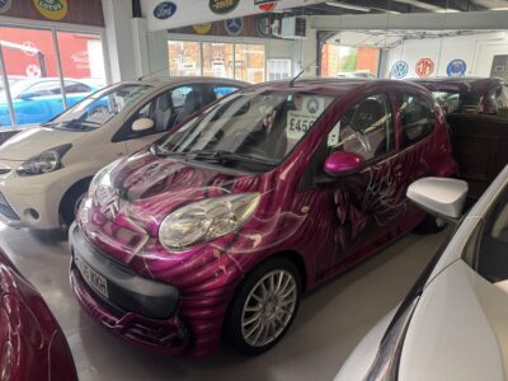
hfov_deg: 71.6
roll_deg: -0.1
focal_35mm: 24
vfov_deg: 56.8
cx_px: 254
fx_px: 352
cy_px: 190
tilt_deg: -17.1
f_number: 1.78
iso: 125
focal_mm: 6.76
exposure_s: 1/50
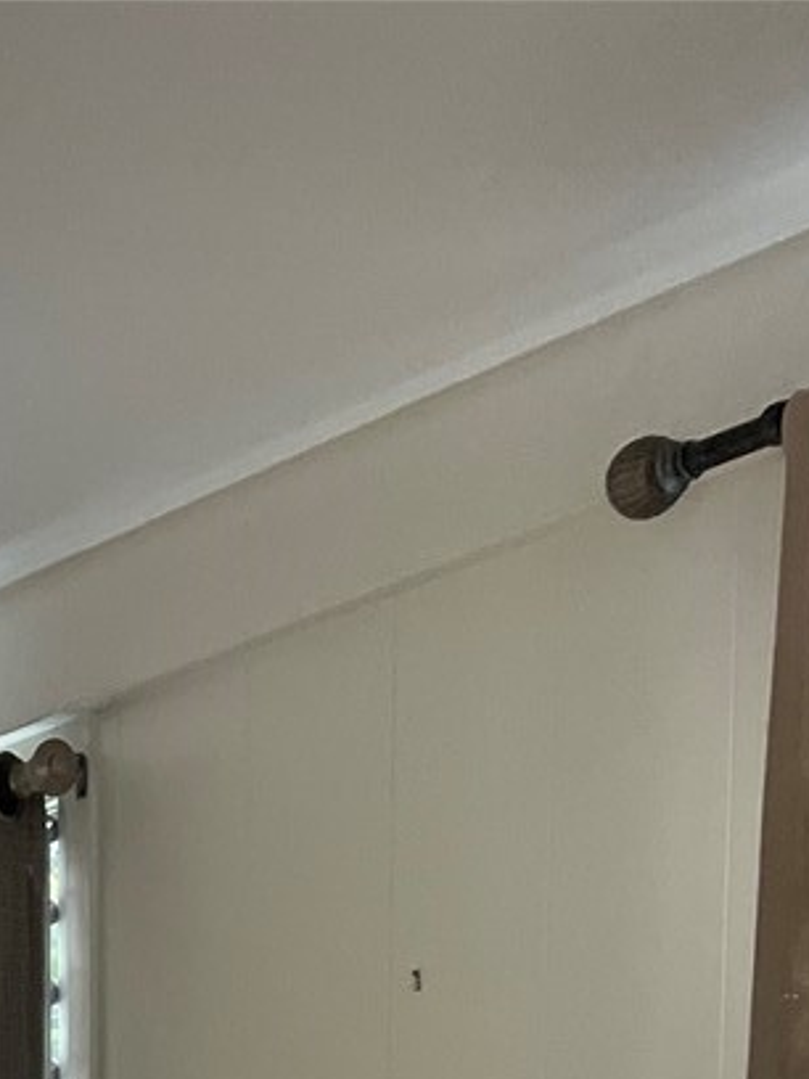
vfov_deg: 15.6
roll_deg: +3.9
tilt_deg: -8.1
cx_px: -722
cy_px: 2113
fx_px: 3178
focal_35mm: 102
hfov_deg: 12.9
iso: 100
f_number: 1.6
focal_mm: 4.2
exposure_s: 1/120
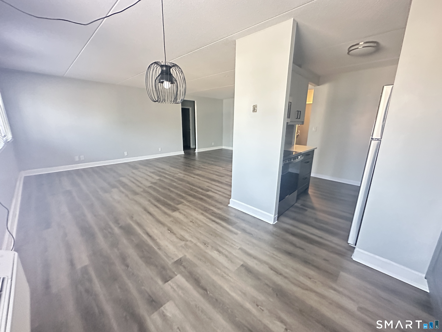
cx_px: 221
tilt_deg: -13.2
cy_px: 166
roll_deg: -0.8
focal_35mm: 14
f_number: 2.2
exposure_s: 1/60
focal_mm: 2.22
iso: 1250
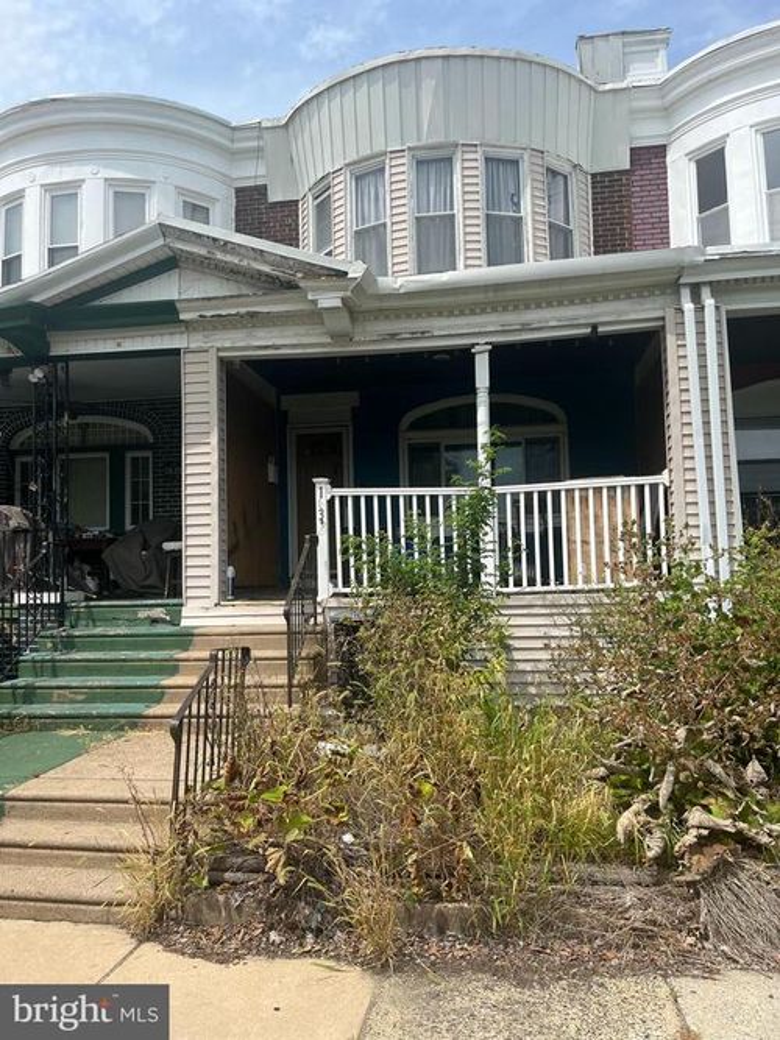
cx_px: 390
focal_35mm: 26
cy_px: 520
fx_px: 781
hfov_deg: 53.0
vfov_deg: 67.3
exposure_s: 1/3876
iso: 50
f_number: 1.6
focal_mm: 5.1
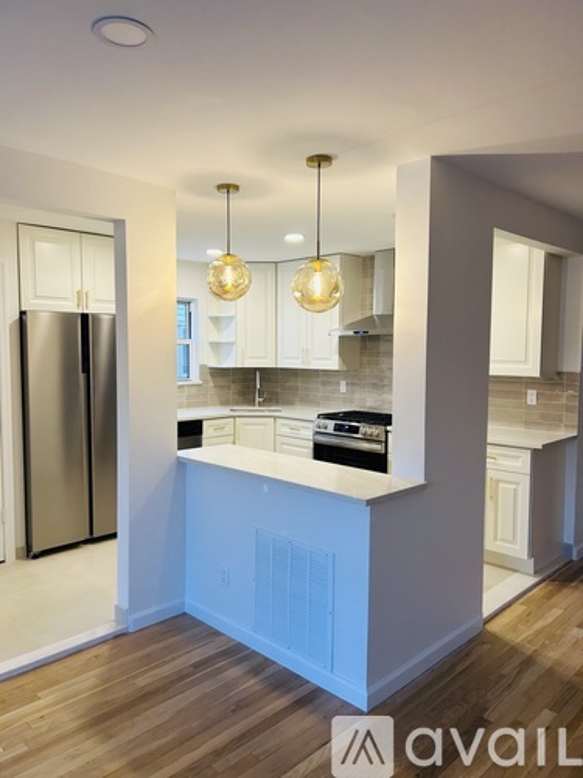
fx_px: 584
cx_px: 292
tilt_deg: -3.8
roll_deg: -0.7
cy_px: 389
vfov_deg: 67.3
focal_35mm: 26
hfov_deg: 53.1
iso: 80
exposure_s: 1/120
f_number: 1.5
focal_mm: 5.7
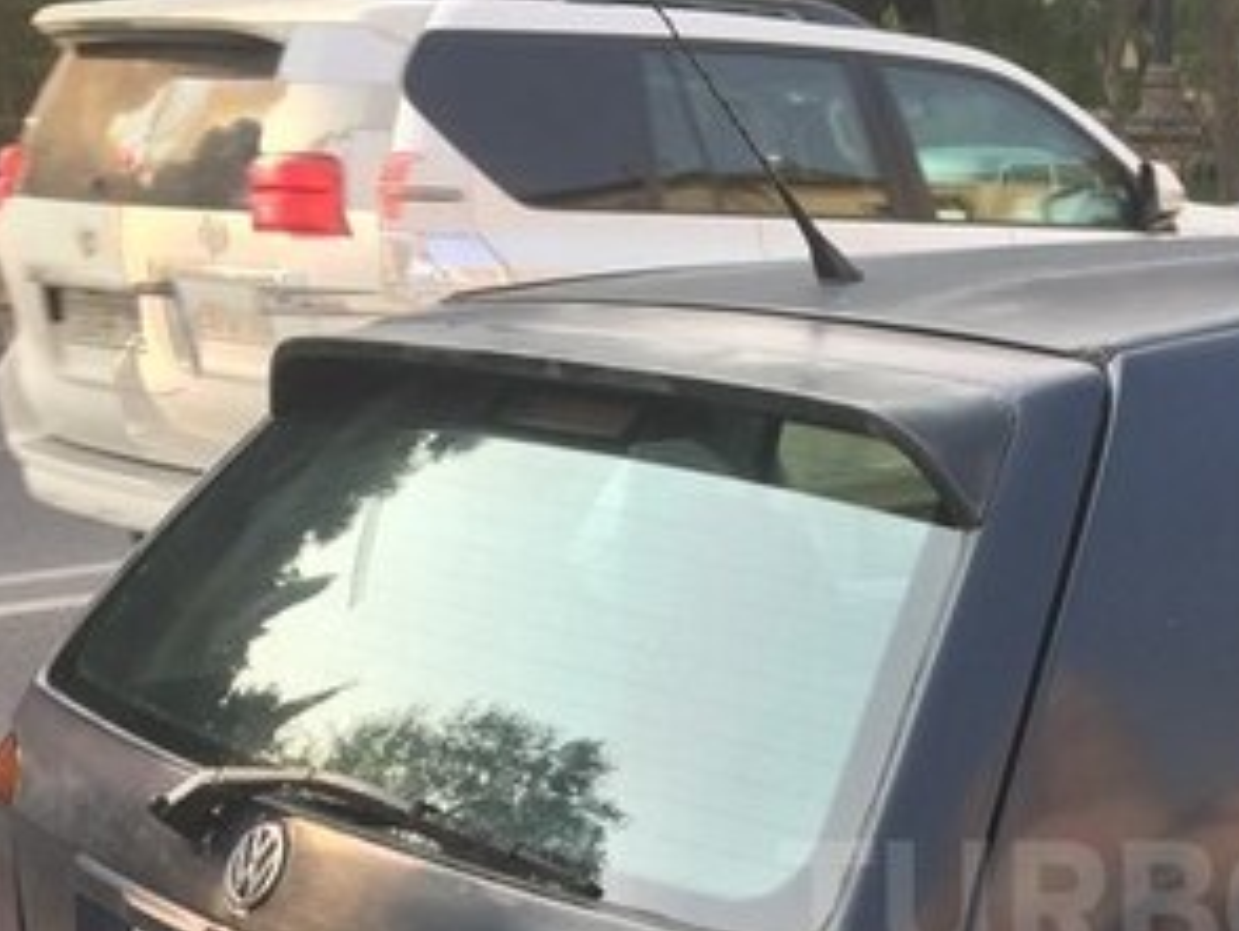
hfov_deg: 28.2
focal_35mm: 65
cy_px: 904
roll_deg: -1.2
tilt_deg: -17.1
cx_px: 1210
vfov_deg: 21.9
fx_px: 2328
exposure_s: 1/299
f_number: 2.2
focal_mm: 4.15
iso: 32
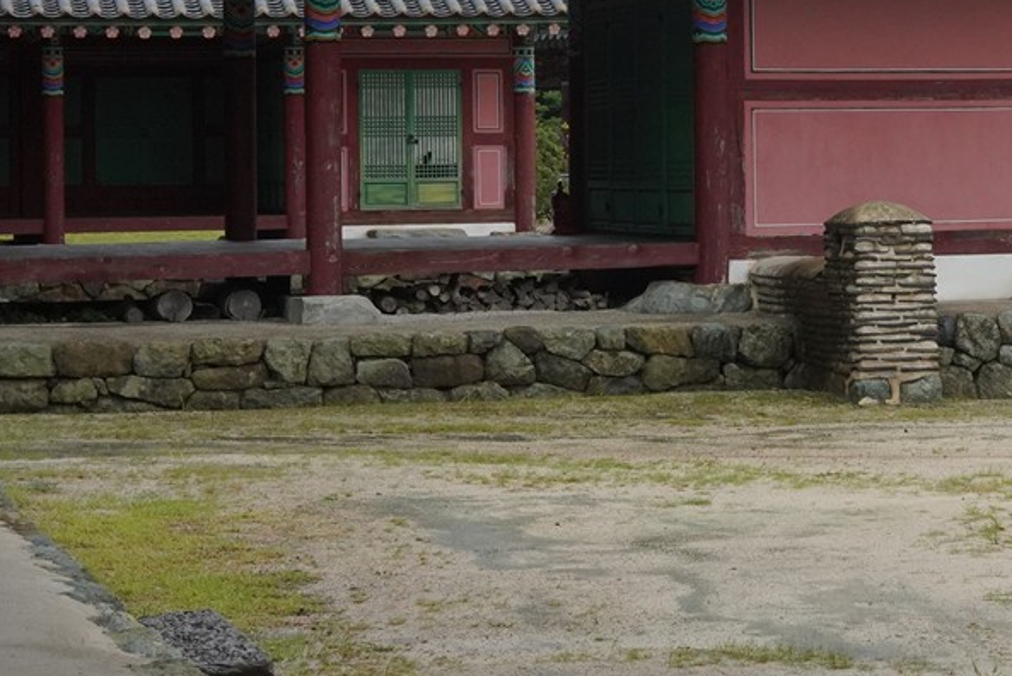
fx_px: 3319
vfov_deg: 11.6
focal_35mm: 118
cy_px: 133
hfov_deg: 16.8
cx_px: 1082
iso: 1250
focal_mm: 35
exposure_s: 1/125
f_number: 14
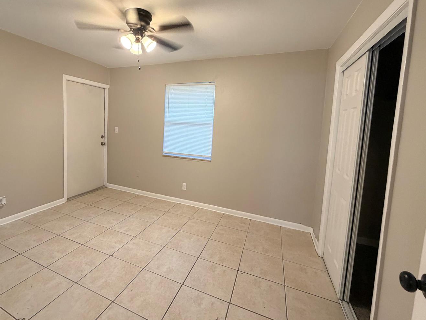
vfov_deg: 74.4
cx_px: 181
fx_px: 209
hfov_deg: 90.4
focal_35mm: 17
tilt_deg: -4.9
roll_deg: -1.4
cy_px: 139
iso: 250
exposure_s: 1/60
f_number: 2.2
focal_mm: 2.22
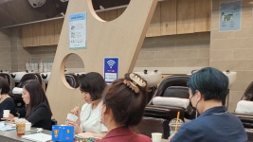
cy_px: 114
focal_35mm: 64
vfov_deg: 18.6
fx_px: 429
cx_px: -31
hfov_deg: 29.3
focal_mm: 5
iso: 160
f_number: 1.8
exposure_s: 1/120
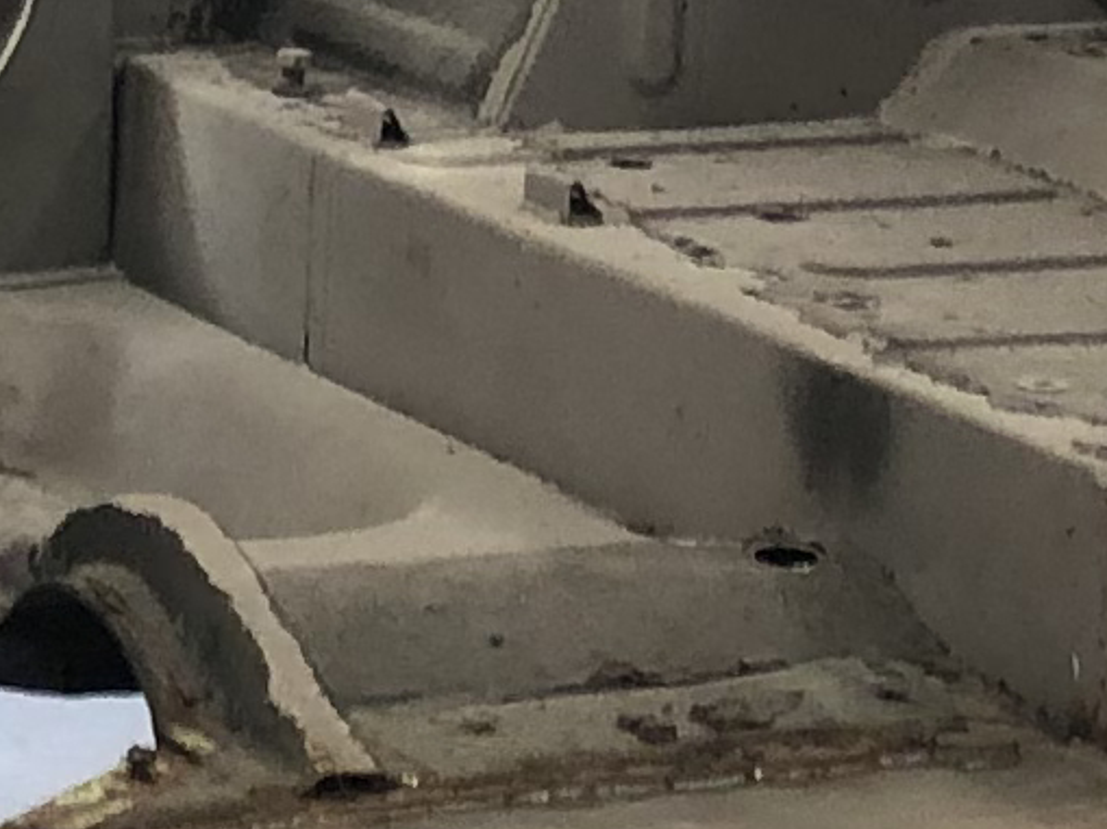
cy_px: 74
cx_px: 953
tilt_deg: -13.2
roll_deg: +0.7
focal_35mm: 222
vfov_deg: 6.7
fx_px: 7094
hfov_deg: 8.9
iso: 40
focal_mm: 3.99
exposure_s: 1/24
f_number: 1.8
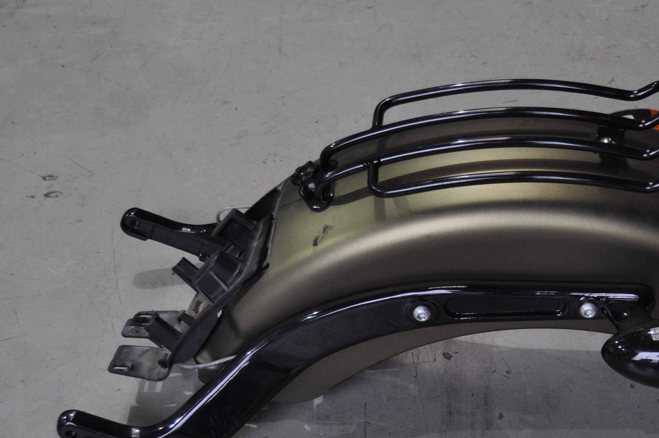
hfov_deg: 27.4
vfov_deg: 18.5
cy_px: 348
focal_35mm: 73
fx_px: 1335
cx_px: 484
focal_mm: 30
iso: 500
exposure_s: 1/60
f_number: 4.2
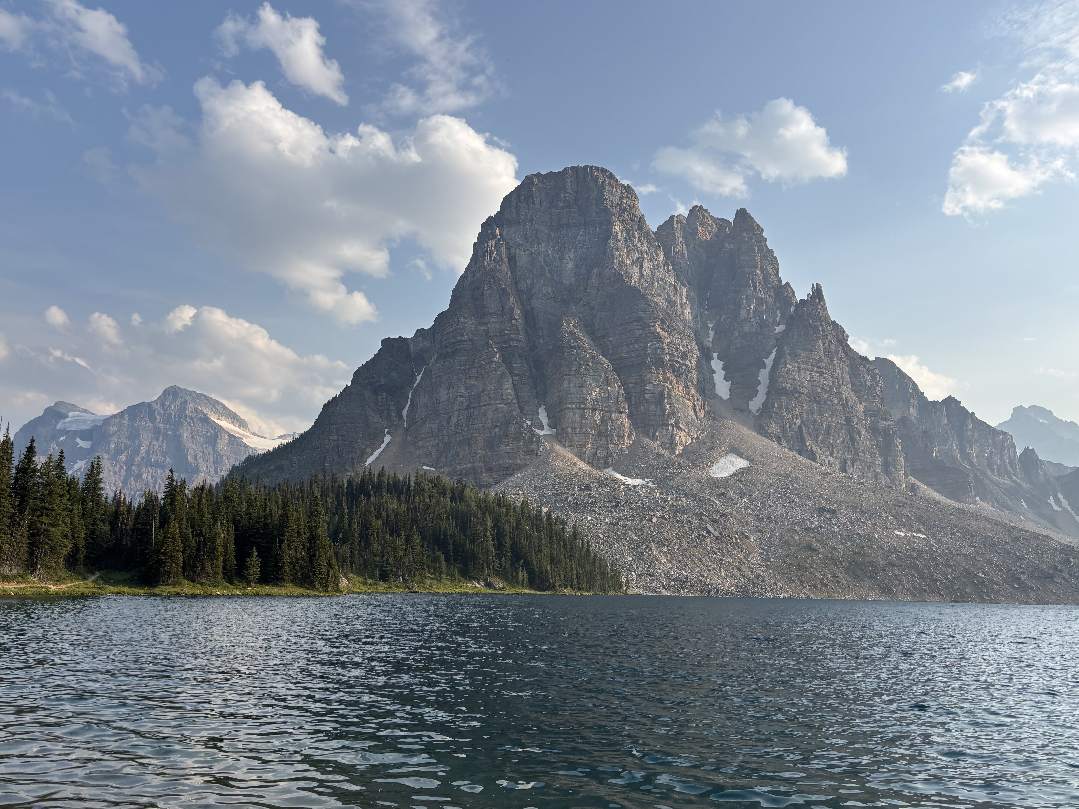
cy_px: 412
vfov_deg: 51.4
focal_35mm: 27
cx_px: 533
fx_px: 842
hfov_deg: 65.3
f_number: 1.6
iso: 50
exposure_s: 1/3021
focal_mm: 5.96
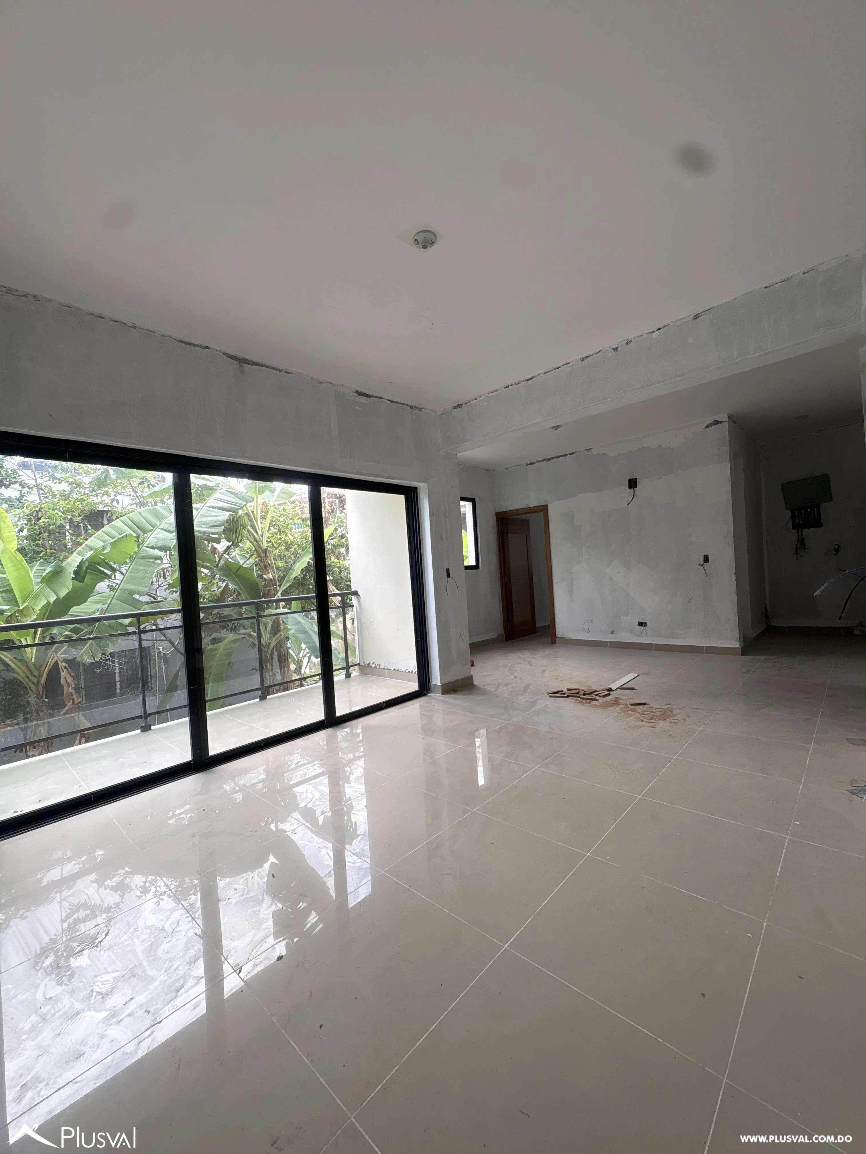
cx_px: 433
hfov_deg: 85.7
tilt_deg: +0.2
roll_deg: +3.8
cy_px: 577
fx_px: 467
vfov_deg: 102.1
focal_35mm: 14
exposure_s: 1/115
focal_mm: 2.22
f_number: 2.2
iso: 64
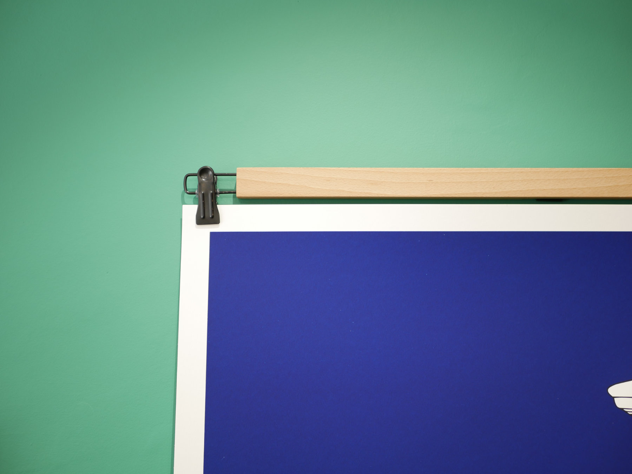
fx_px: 913
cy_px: 237
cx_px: 316
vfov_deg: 29.1
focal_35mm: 50
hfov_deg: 38.2
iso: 200
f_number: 1.8
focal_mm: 25
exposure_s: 1/60
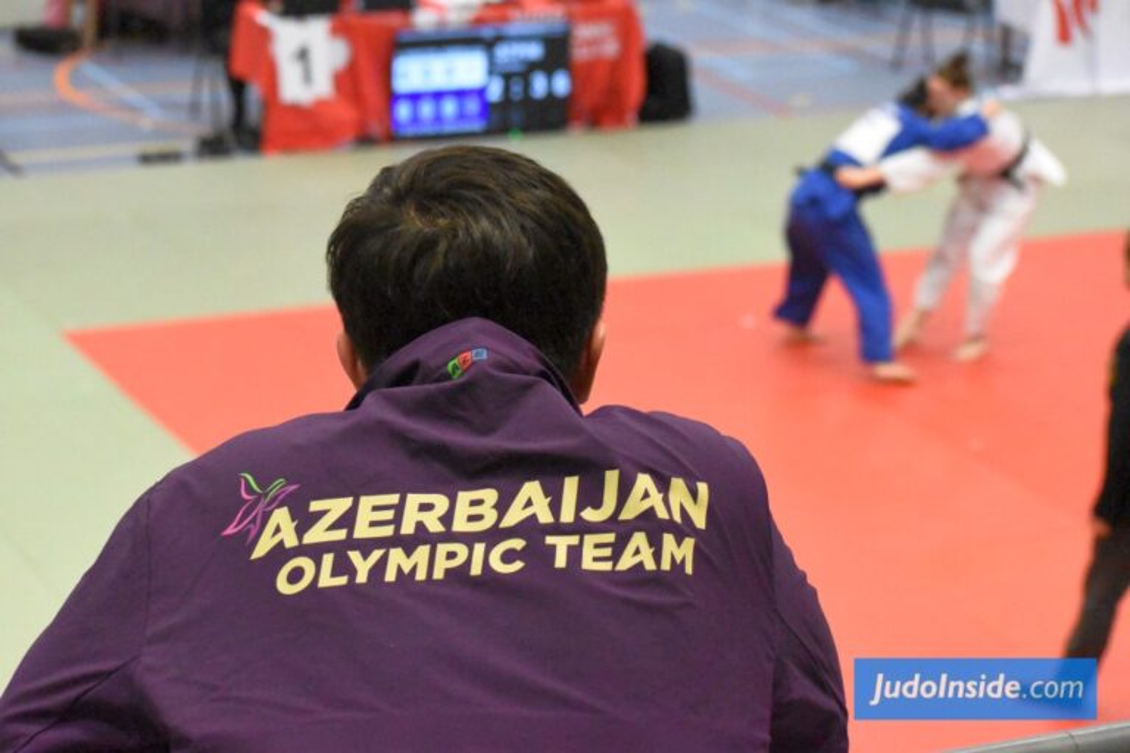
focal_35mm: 105
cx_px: 565
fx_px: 3296
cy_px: 376
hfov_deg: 19.5
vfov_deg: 13.0
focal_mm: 70
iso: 12800
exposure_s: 1/320
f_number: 7.1
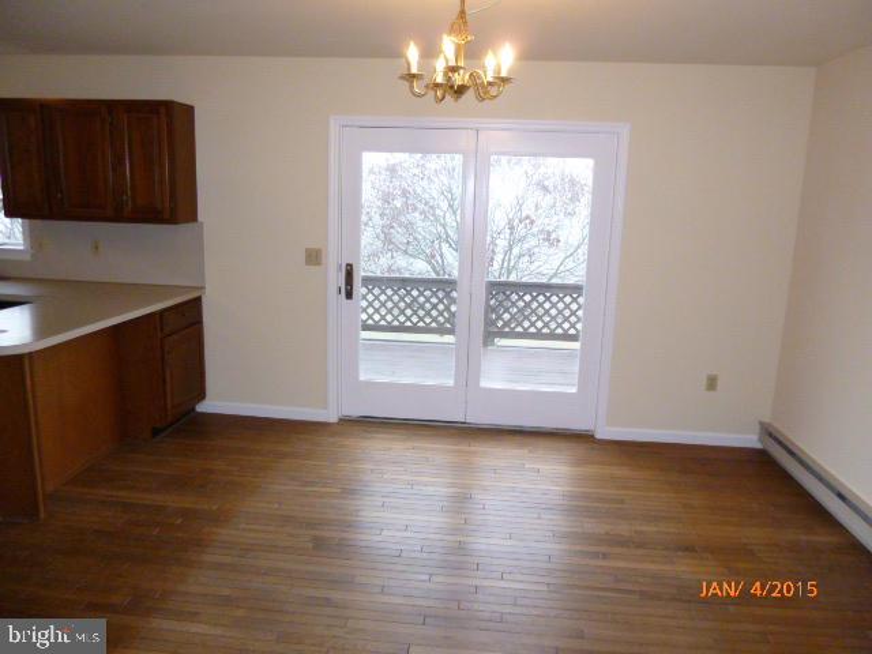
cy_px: 327
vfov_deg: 54.9
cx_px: 436
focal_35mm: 25
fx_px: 630
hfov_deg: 69.4
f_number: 3.1
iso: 400
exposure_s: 1/60
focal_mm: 4.5
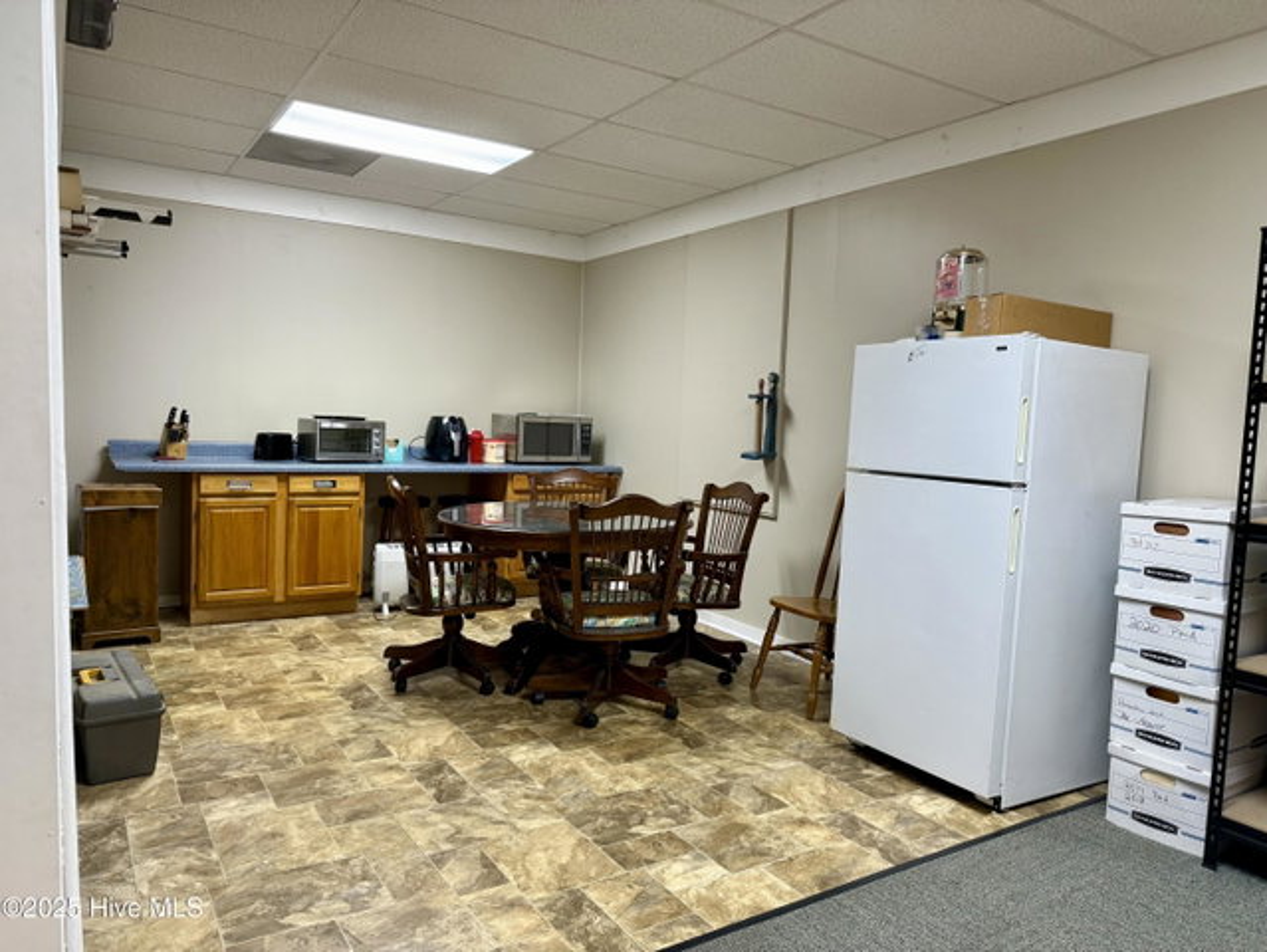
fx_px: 879
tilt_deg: -3.7
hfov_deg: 71.6
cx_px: 634
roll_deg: -2.7
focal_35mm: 24
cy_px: 476
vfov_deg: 56.9
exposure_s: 1/60
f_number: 1.78
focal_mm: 6.76
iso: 200
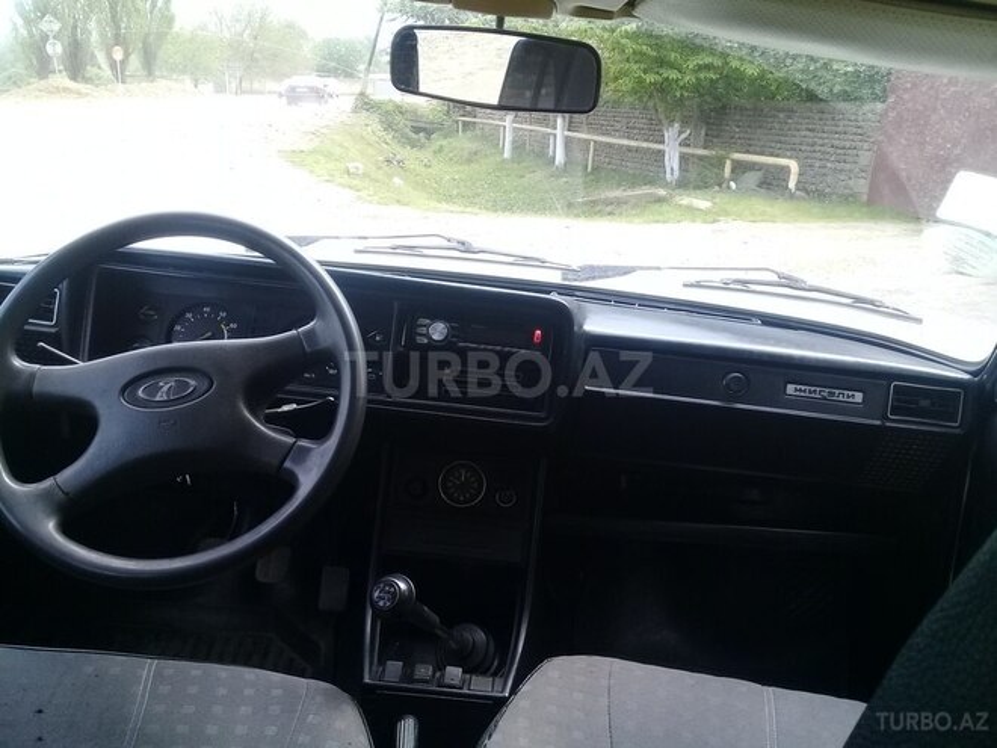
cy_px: 374
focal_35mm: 31
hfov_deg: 58.4
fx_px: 893
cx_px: 498
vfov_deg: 45.4
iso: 50
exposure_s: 1/106
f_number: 2.2
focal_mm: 3.3
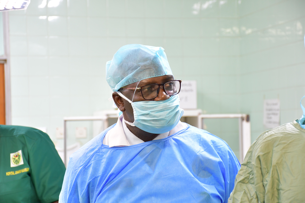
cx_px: 152
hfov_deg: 19.5
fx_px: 890
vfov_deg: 13.0
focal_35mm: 105
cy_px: 102
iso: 1000
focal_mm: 70
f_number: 5
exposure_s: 1/30
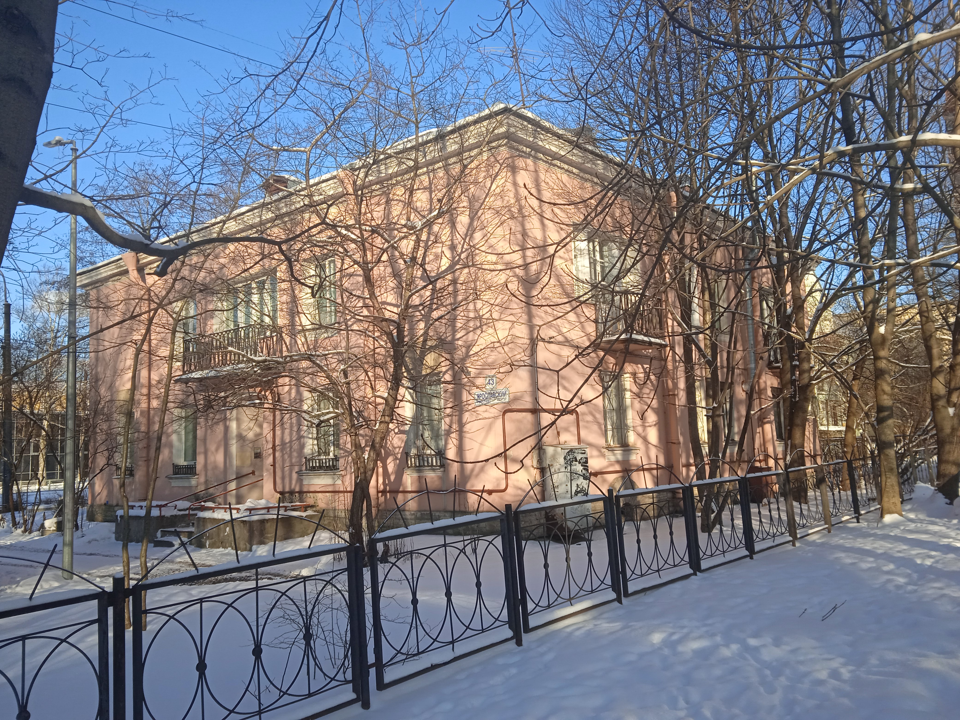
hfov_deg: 63.4
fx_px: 777
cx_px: 480
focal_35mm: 28
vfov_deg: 49.7
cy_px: 360
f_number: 2.2
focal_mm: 3.43
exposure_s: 1/453
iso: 100
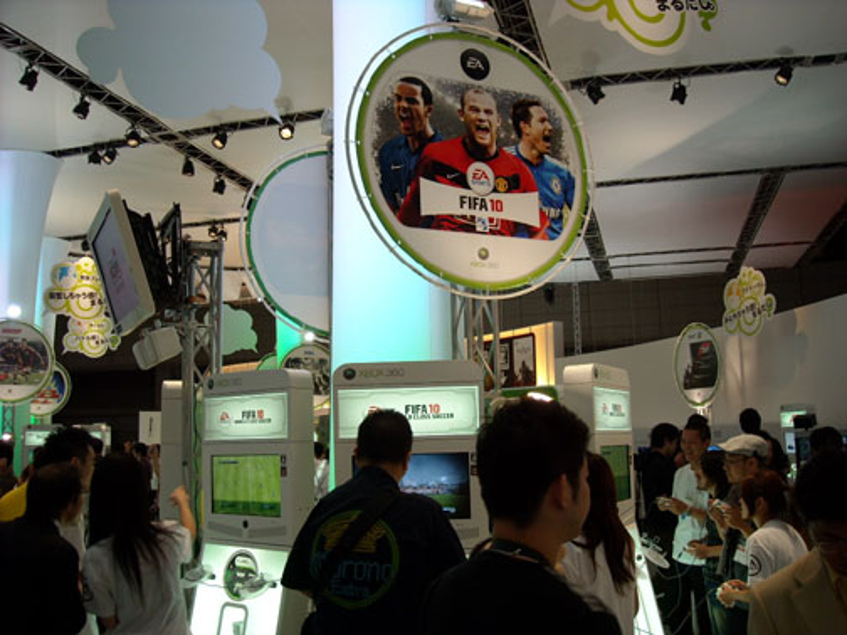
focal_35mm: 35
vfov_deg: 40.7
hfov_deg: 52.6
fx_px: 856
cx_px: 424
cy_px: 318
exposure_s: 1/33
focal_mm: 5.7
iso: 64
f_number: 2.8
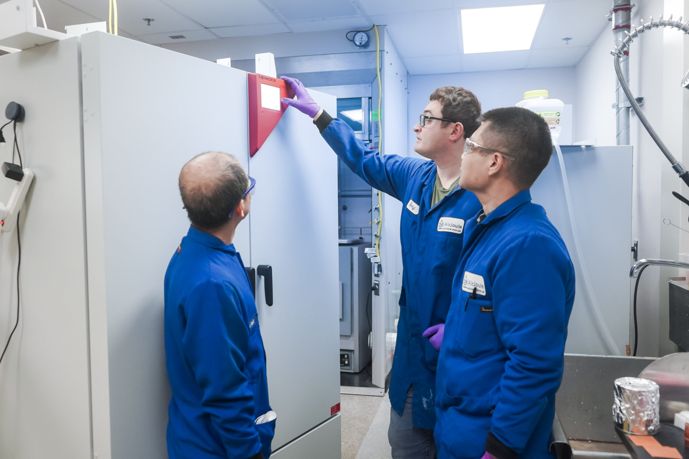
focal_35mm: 29
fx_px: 555
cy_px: 230
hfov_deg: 63.7
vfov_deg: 45.0
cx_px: 344
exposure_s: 1/160
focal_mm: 29
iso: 2000
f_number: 4
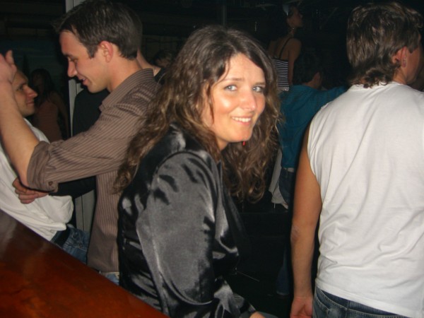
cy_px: 159
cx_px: 212
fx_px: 465
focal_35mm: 38
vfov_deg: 37.7
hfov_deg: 49.0
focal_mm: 7.9
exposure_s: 1/60
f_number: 2.8
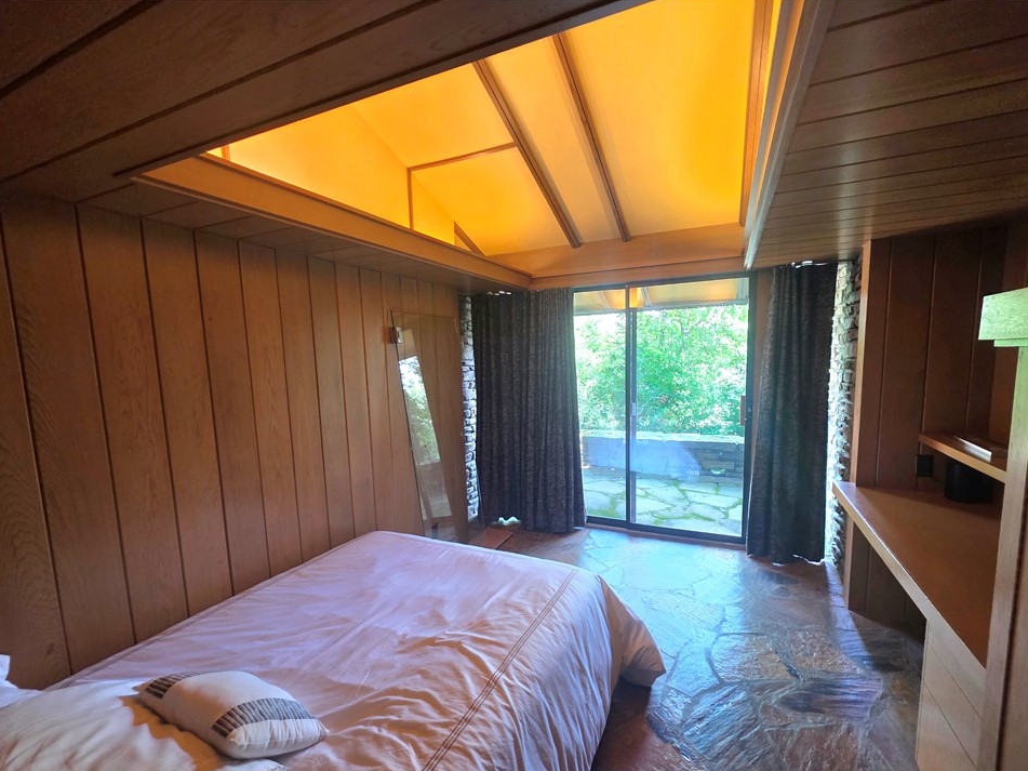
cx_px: 520
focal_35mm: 14
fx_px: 416
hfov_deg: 102.1
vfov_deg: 85.5
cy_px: 411
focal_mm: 2.2
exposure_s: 1/60.2
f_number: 1.9
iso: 250
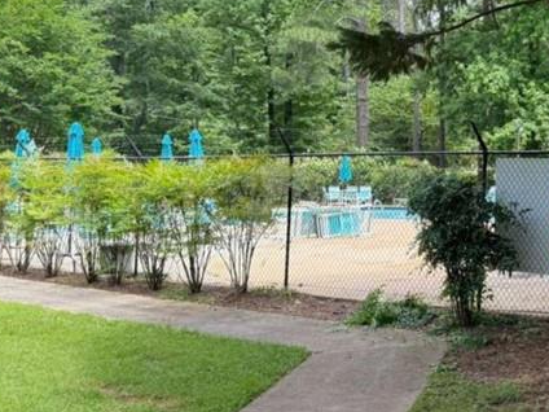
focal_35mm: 58
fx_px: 920
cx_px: 540
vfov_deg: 25.1
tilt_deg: -0.5
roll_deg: -0.3
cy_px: 145
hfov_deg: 31.0
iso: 100
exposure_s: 1/955
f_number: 1.78
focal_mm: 6.76
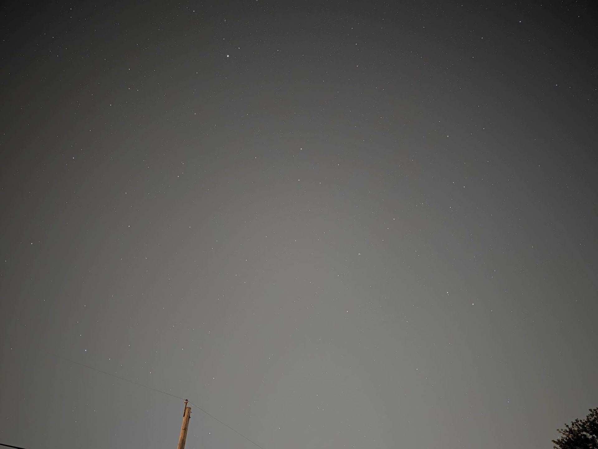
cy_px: 224
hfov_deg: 71.6
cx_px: 299
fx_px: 415
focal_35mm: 24
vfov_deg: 56.9
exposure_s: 16
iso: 502
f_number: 1.68
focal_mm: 6.9
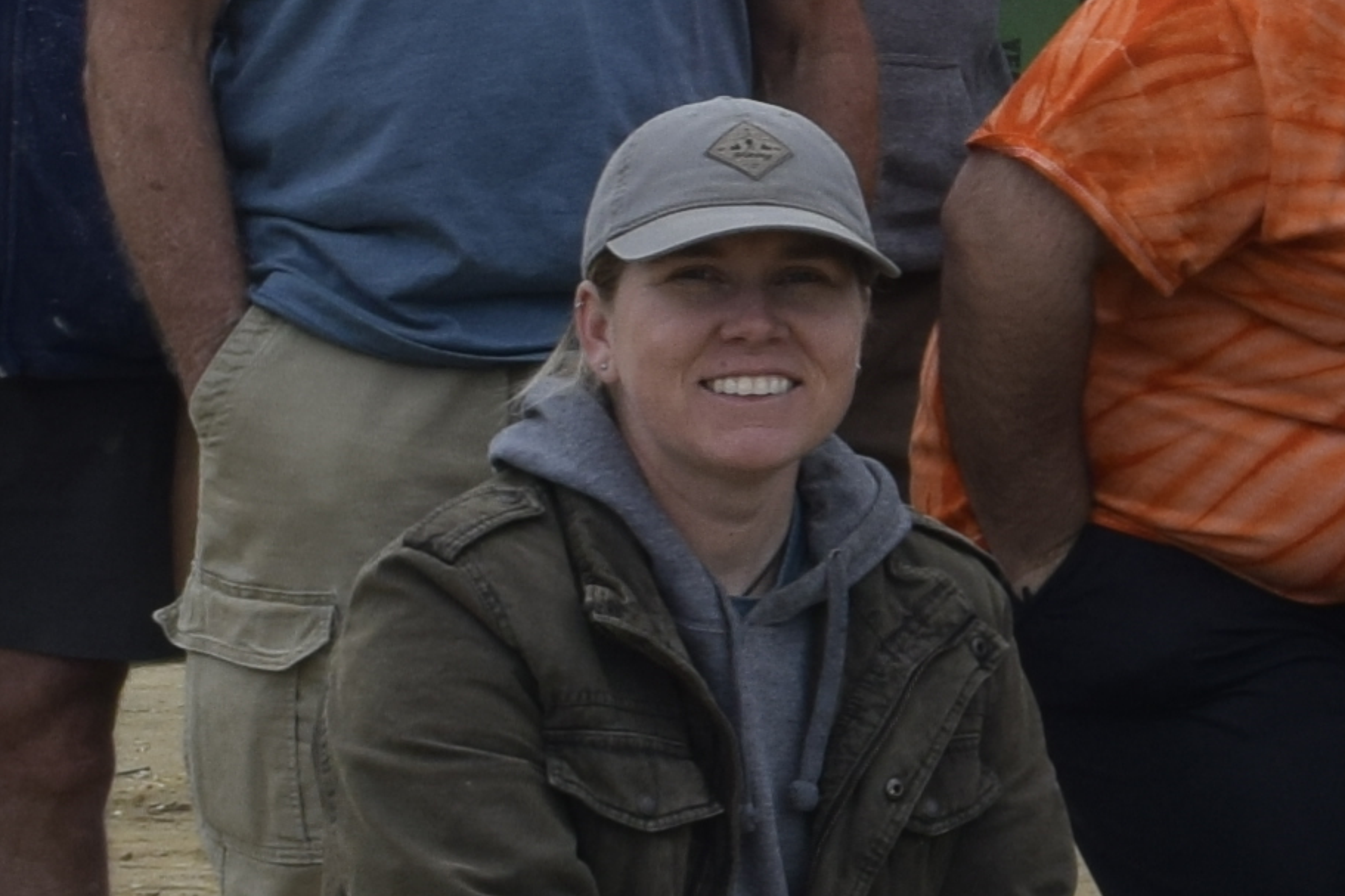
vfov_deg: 6.0
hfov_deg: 8.1
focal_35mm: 227
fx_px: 8490
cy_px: 7
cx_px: 3611
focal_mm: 23
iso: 200
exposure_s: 1/400
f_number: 10
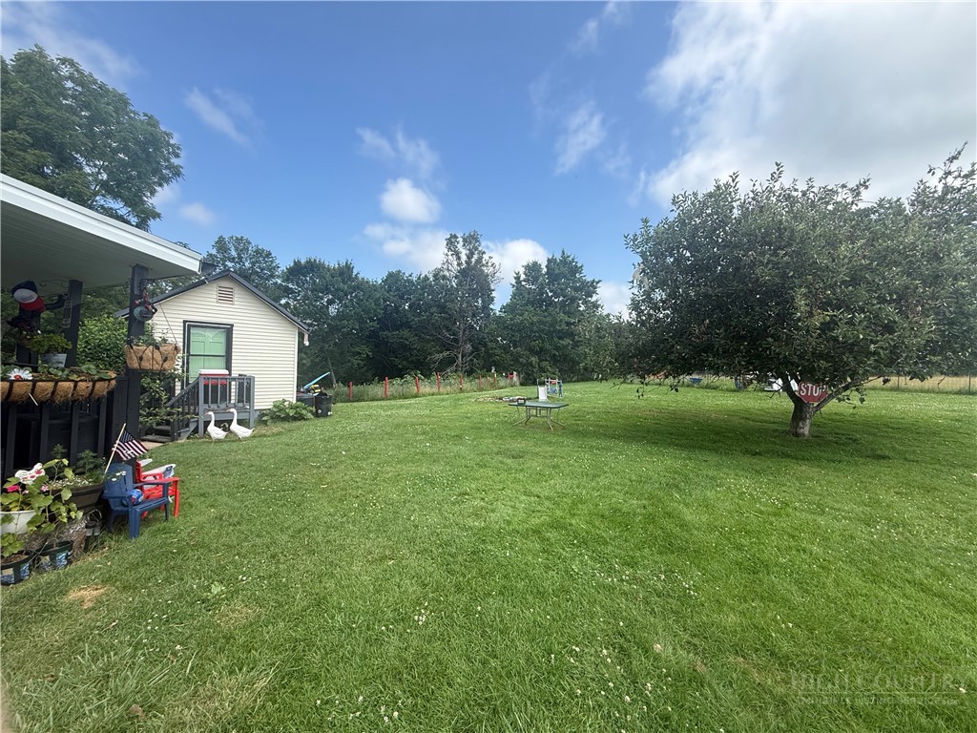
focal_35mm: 14
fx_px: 395
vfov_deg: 85.7
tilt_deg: -0.1
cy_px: 366
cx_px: 488
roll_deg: -2.5
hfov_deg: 102.1
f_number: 2.2
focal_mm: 2.22
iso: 50
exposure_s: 1/970
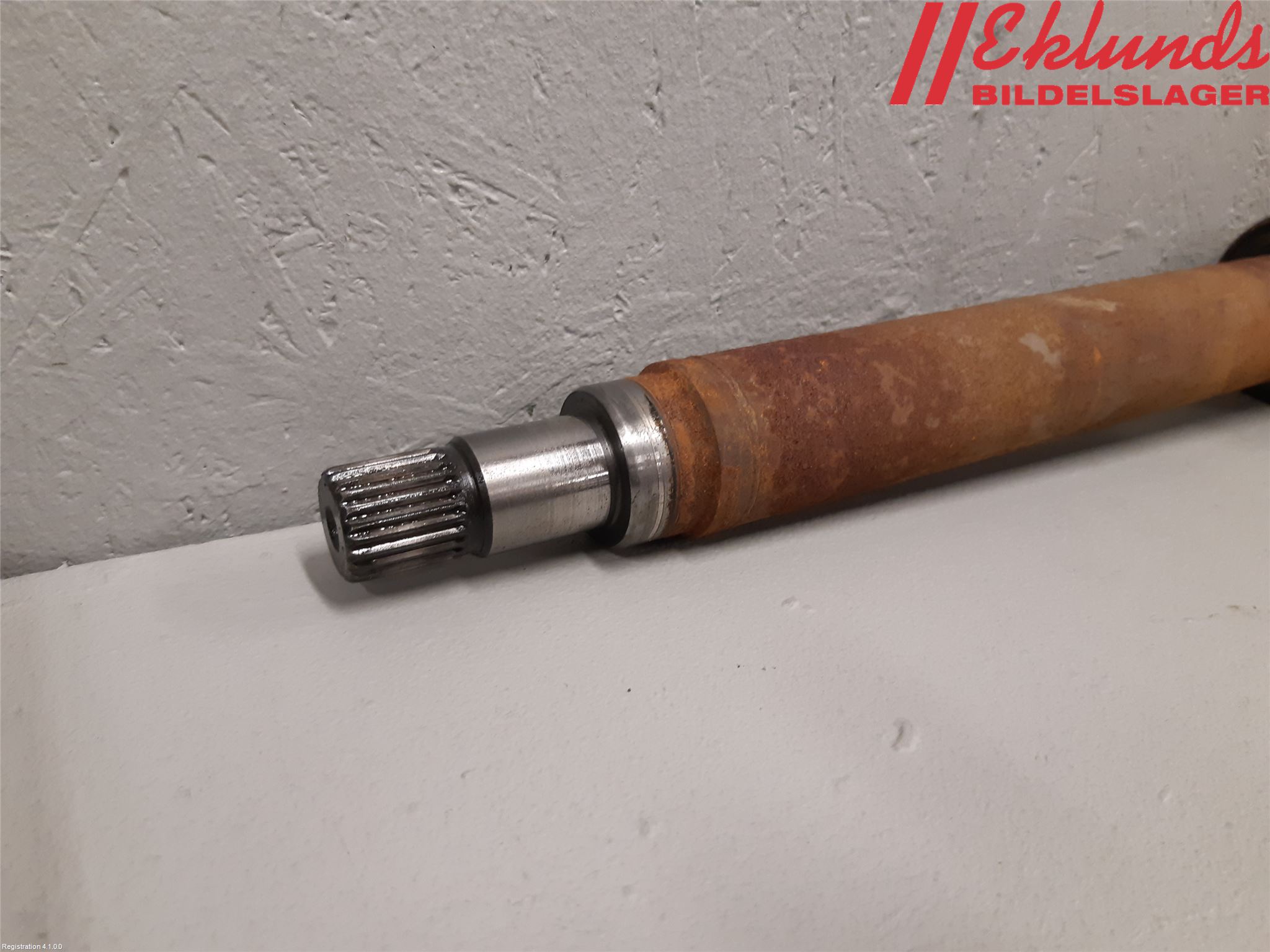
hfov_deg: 67.3
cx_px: 635
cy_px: 476
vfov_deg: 53.1
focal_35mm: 26
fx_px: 954
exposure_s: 1/50
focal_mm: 3.93
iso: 160
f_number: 1.7
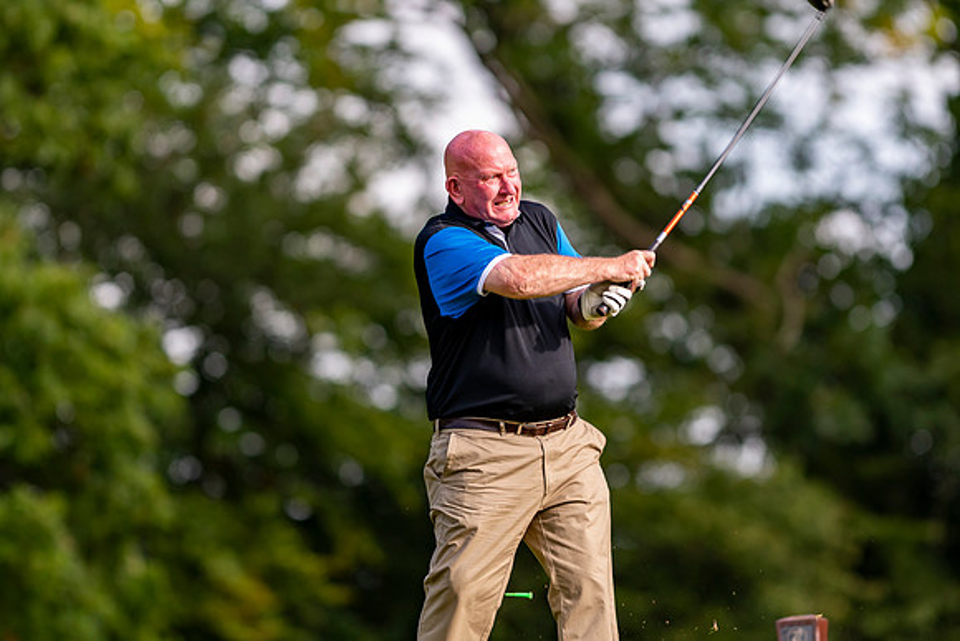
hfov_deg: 4.6
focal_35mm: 450
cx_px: 480
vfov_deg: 3.1
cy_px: 320
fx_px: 12002
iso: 200
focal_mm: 300
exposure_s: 1/1000
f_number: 2.8
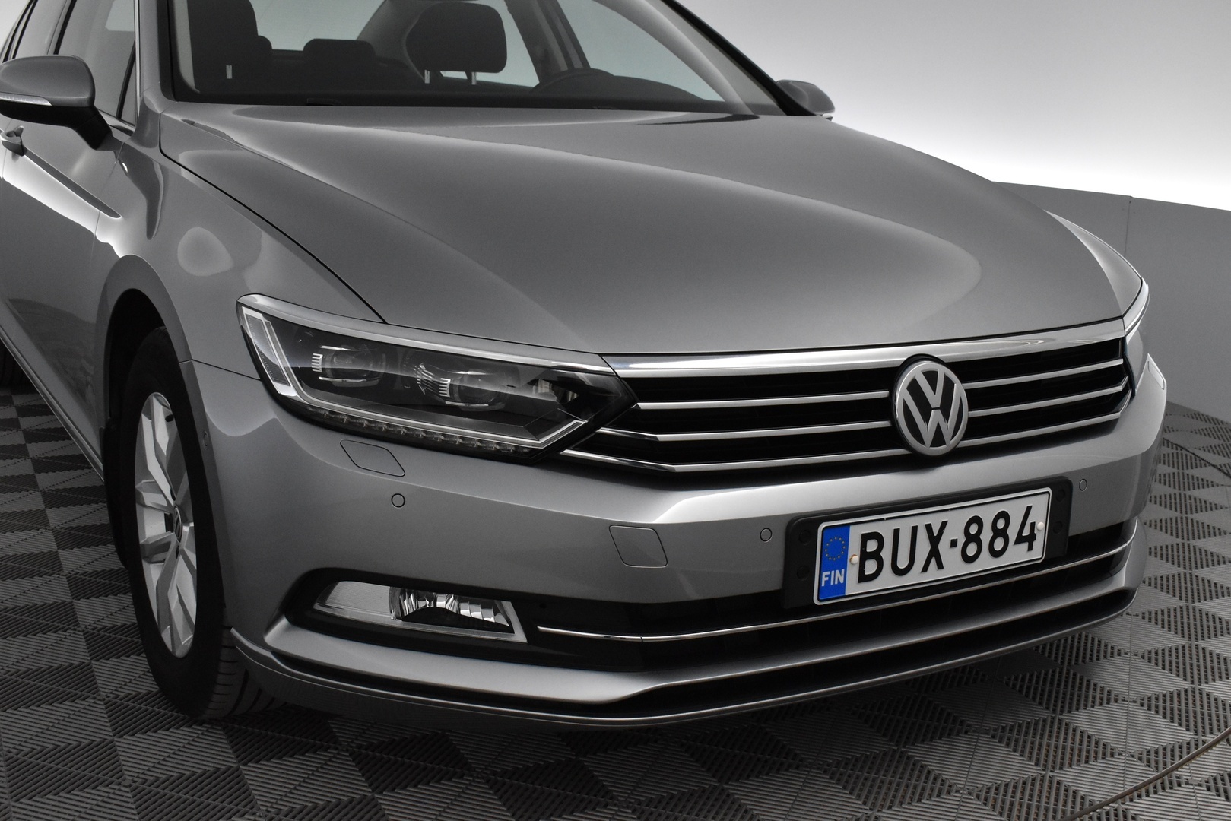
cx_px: 616
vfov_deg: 31.9
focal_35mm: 42
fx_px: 1436
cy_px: 410
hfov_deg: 46.4
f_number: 7.1
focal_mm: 28
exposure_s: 1/200
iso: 3200
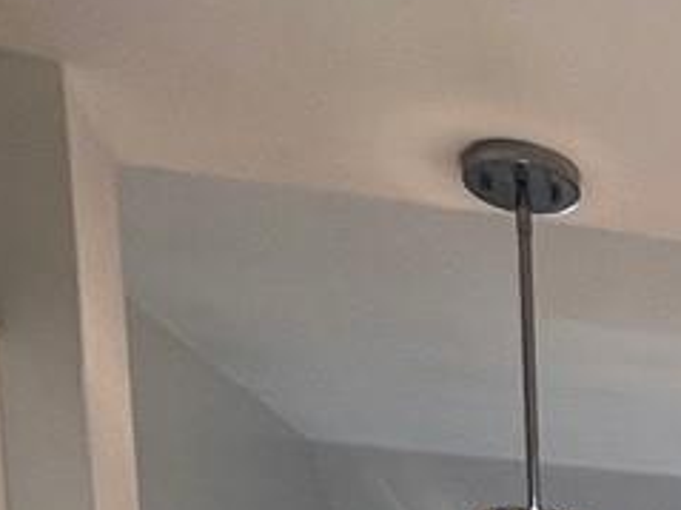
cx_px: 1308
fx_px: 1711
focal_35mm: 87
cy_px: 1208
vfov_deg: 13.0
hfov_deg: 17.3
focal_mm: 1.57
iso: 64
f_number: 1.8
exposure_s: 1/60
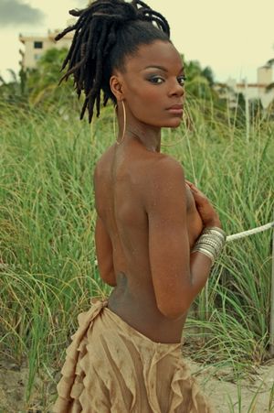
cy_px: 206
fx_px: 858
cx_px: 137
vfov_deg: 27.0
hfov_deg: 18.2
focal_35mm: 75
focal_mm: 50
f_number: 5.6
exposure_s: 1/125
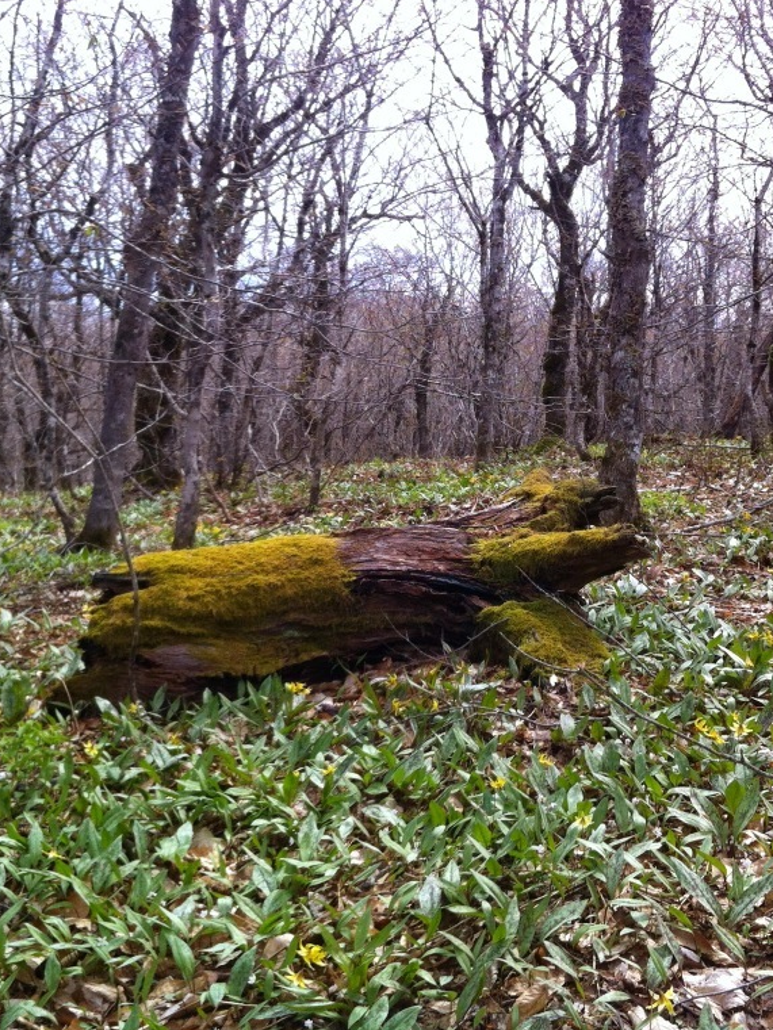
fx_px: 1399
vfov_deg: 40.4
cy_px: 516
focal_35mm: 47
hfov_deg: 30.9
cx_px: 367
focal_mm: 3.85
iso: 80
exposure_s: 1/397
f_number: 2.8
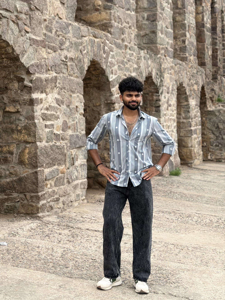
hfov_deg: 30.3
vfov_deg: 39.7
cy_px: 150
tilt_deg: +4.1
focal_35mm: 48
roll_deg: +1.3
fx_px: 416
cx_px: 112
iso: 100
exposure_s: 1/2342
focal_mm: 6.76
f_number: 1.78
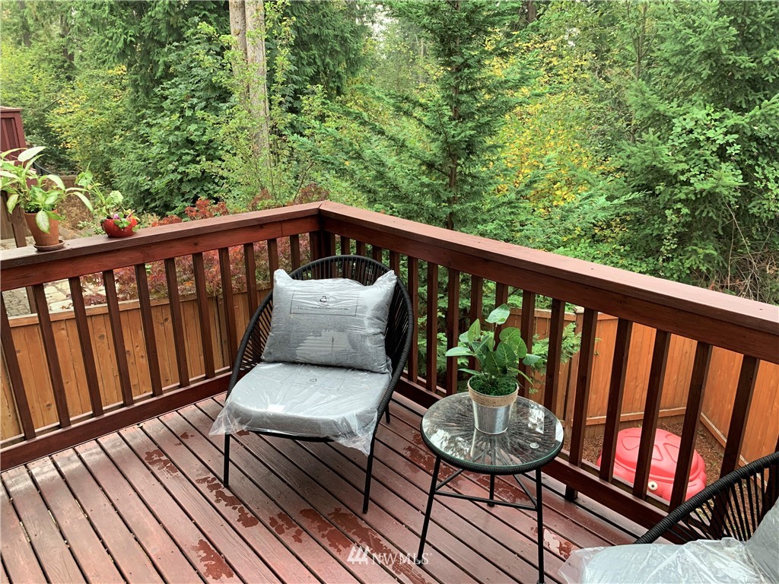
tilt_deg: -19.5
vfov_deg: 53.1
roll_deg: -0.1
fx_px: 585
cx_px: 390
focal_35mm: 26
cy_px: 292
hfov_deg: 67.3
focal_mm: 4.25
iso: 125
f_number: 1.8
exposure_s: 1/60
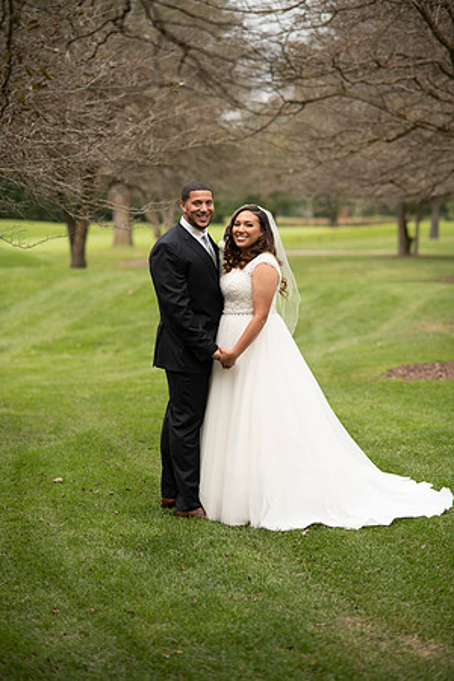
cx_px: 227
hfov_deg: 16.1
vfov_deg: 23.9
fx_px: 1608
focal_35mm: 85
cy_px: 340
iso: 125
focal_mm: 85
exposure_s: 1/400
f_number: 2.2
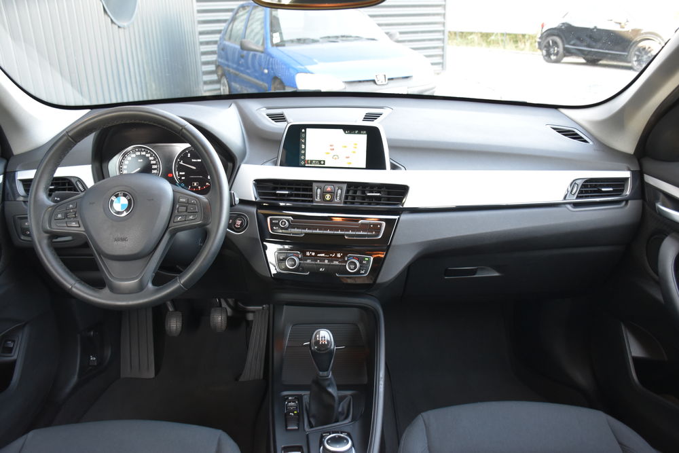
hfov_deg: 61.9
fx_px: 566
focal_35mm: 30
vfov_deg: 43.6
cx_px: 340
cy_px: 226
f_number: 3.5
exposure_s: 1/60
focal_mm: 20
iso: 900
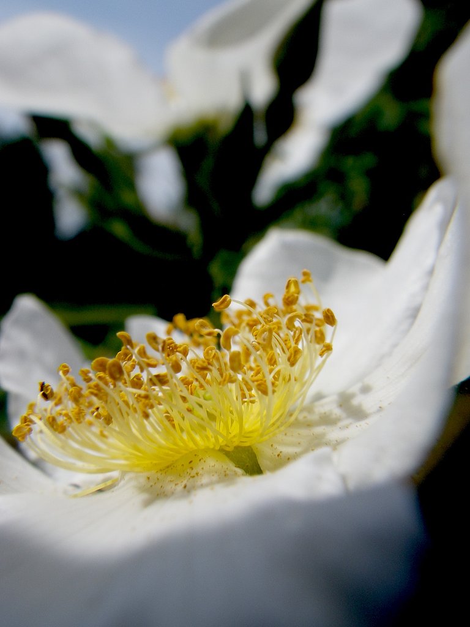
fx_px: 616
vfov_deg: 54.0
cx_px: 235
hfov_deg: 41.8
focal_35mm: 34
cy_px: 314
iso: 80
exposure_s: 1/800
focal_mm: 6.1
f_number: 4.6
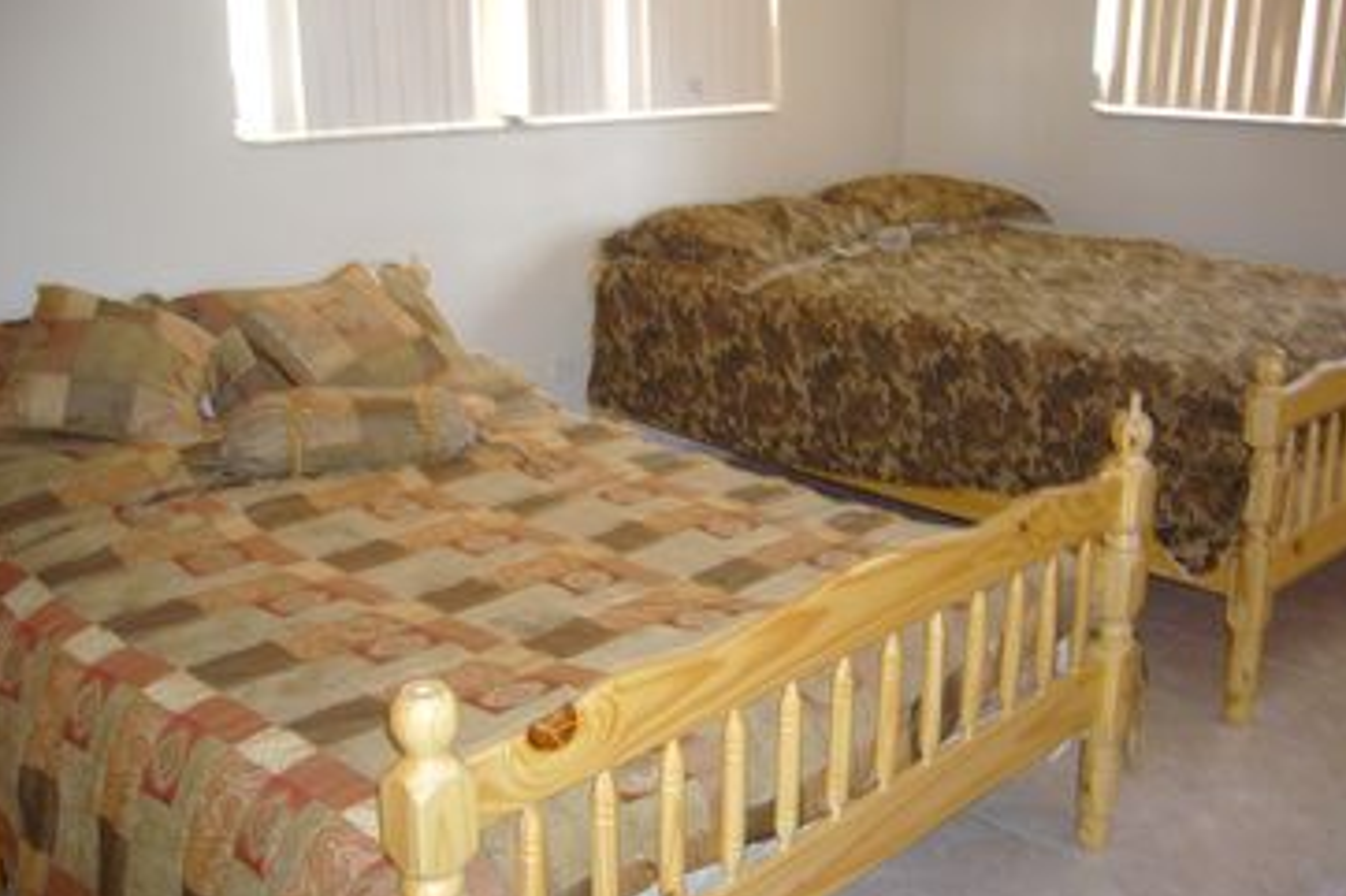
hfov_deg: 51.9
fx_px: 1383
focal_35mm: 37
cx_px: 673
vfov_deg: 35.9
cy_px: 420
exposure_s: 1/8
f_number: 2.8
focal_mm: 5.8
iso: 200
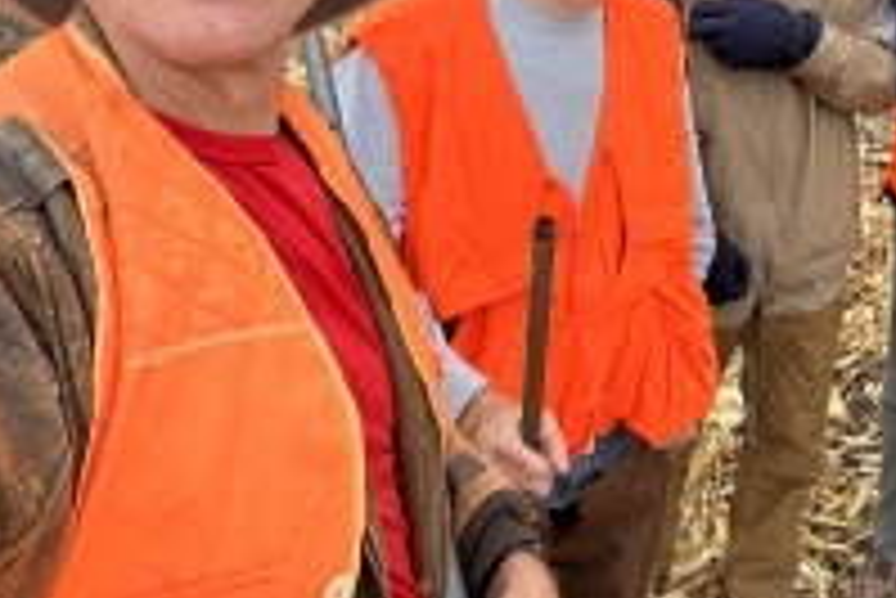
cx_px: 770
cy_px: 27
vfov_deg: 29.0
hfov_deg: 41.7
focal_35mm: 44
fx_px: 1096
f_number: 1.9
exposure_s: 1/121
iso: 32
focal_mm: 2.69
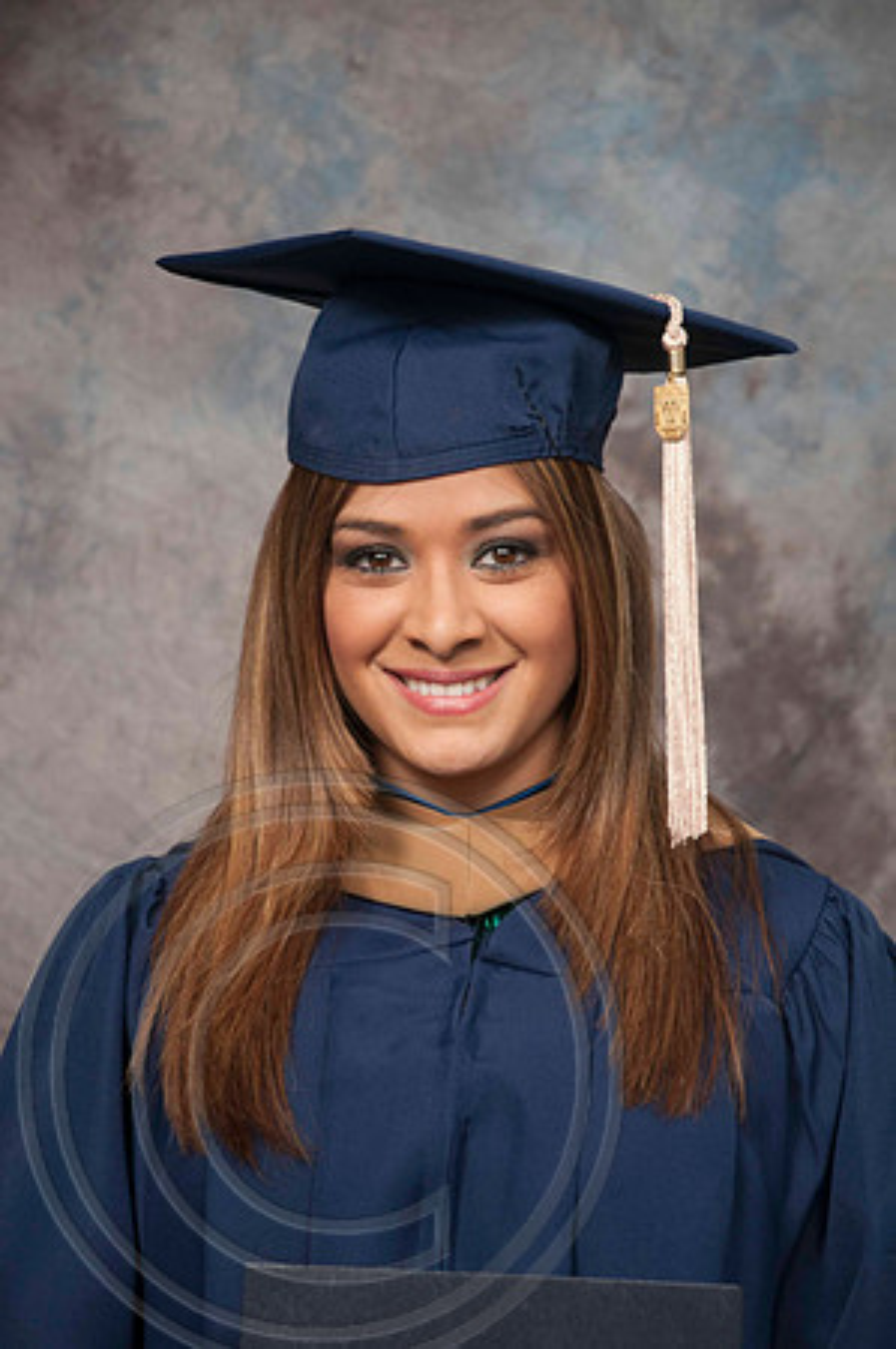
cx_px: 448
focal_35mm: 135
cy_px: 674
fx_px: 5051
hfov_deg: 10.1
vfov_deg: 15.2
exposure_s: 1/60
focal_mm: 90
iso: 200
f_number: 5.6
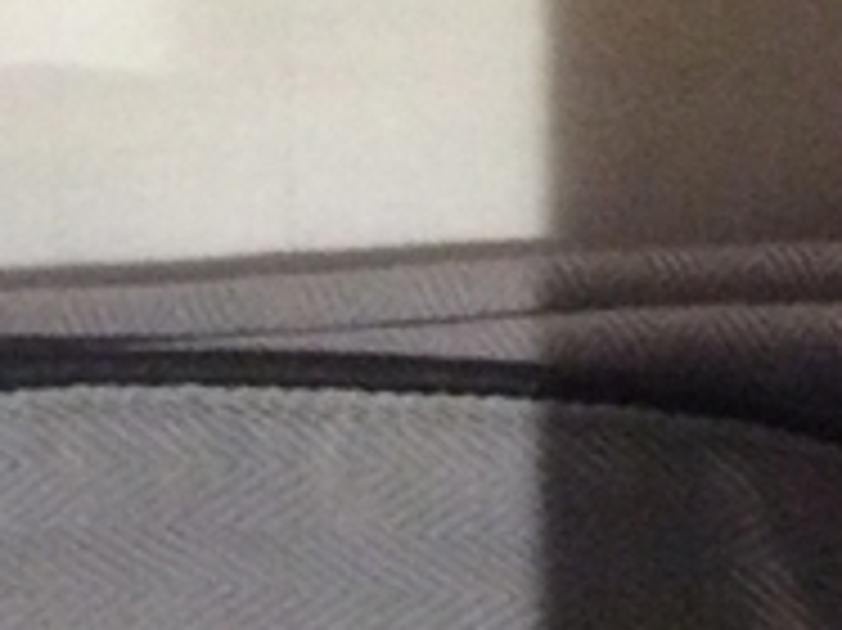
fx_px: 4254
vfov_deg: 7.8
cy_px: -961
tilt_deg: -74.4
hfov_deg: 11.1
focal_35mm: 175
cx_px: 932
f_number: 2.4
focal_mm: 3.3
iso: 200
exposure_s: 1/24
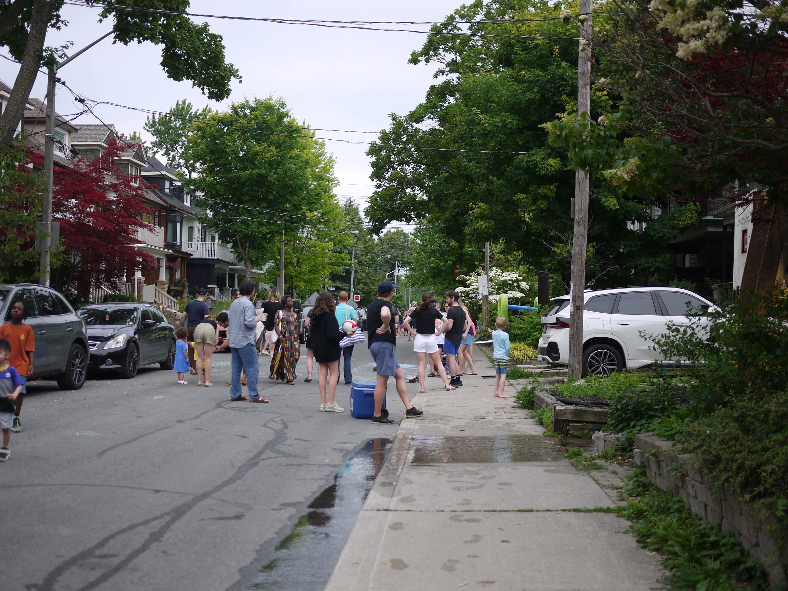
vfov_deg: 32.9
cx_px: 364
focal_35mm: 44
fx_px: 1002
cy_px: 279
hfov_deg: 42.9
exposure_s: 1/1000
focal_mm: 20
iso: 100
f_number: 1.8
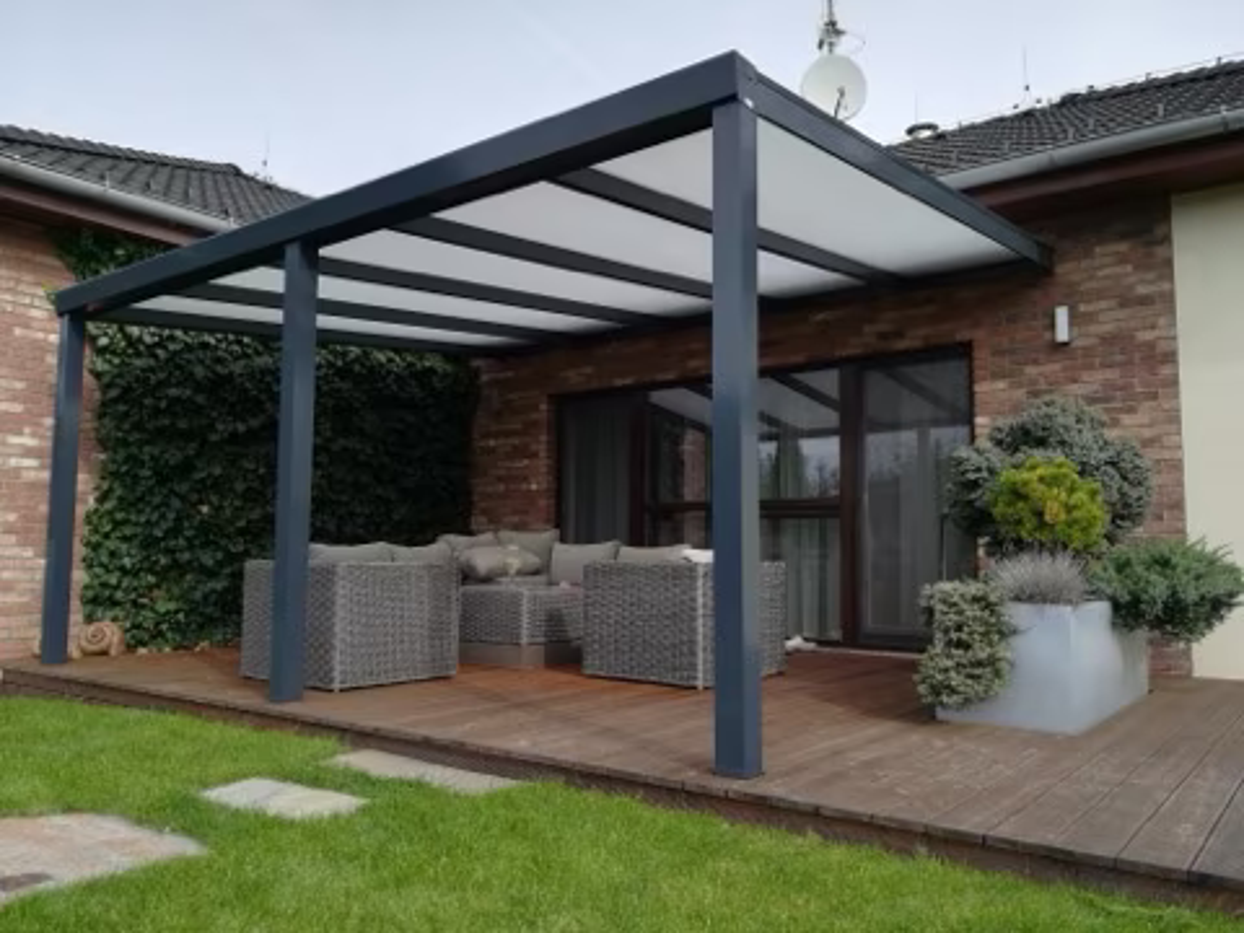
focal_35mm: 26
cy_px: 466
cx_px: 622
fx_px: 934
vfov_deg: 53.1
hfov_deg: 67.3
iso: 50
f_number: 2.2
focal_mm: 3.83
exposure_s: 1/413
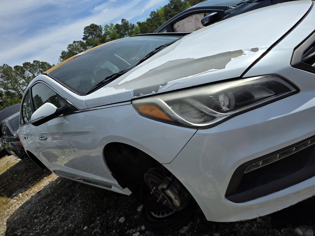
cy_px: 118
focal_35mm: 23
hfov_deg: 73.9
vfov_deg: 58.9
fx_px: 209
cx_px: 158
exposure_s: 1/7944
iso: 64
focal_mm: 6.25
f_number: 1.7
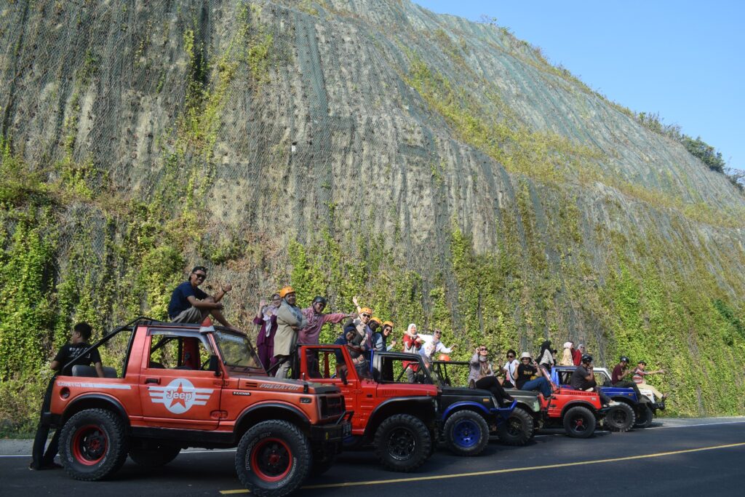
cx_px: 372
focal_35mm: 27
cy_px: 248
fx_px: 559
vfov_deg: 47.9
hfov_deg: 67.4
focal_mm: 18
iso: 220
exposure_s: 1/250
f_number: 8
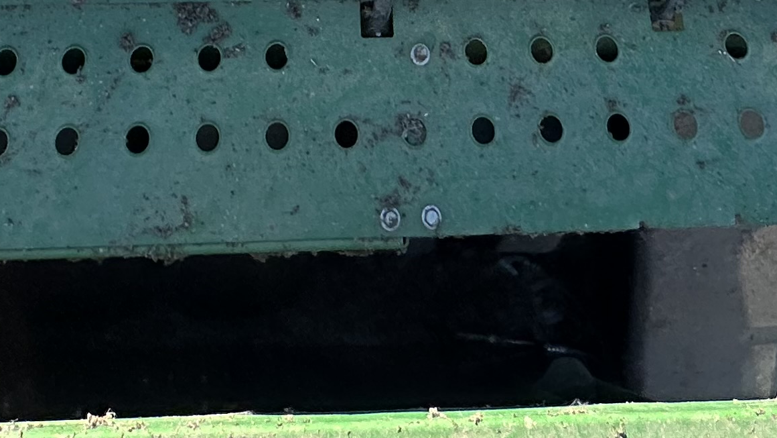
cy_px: -553
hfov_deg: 39.0
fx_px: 1092
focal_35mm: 53
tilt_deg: -56.8
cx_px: 301
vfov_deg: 15.4
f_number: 2.2
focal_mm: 2.22
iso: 40
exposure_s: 1/720
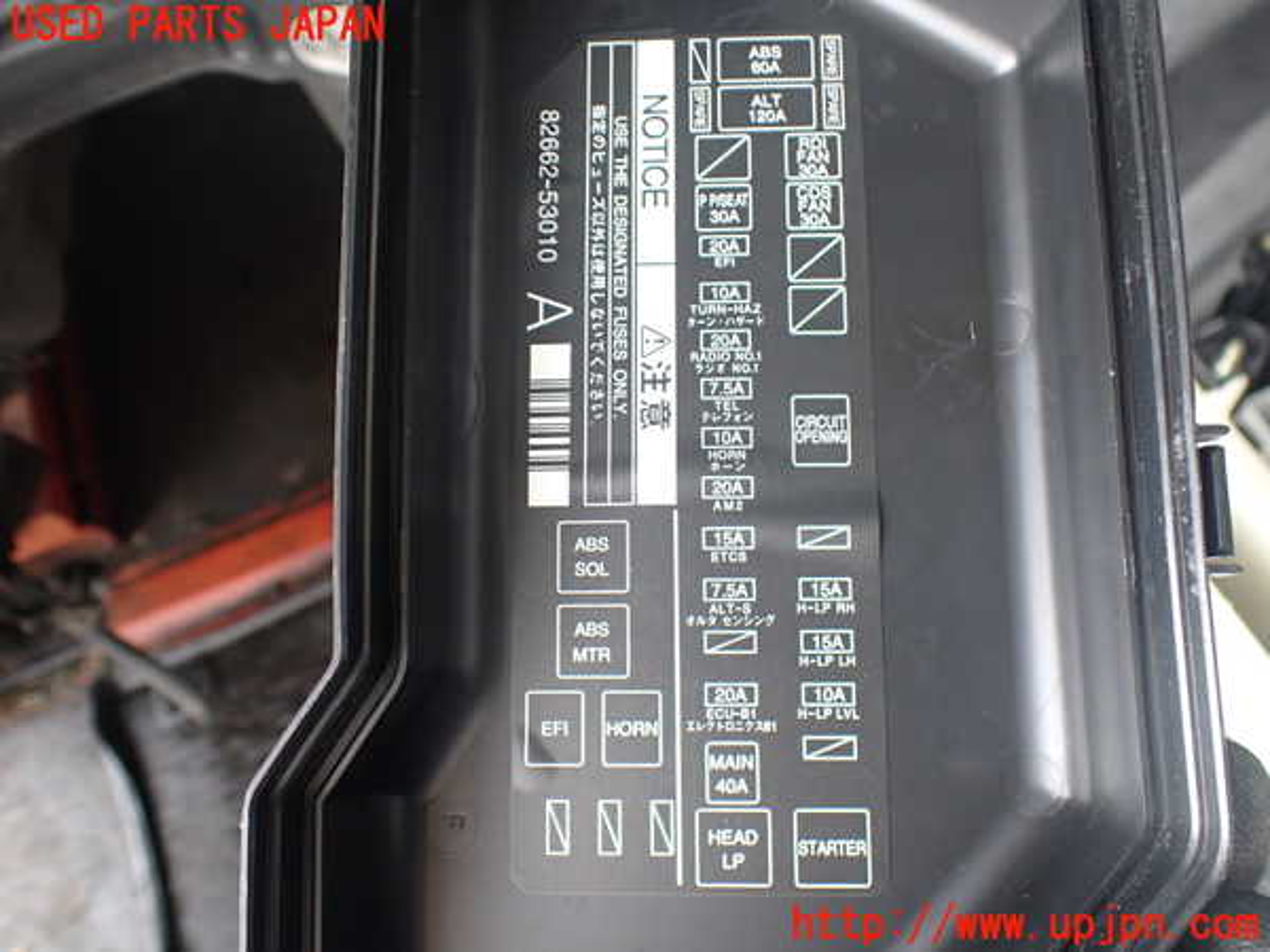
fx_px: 1101
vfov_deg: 46.8
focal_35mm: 30
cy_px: 476
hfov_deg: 60.0
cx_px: 635
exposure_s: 1/125
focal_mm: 5.4
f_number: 2.3
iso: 250
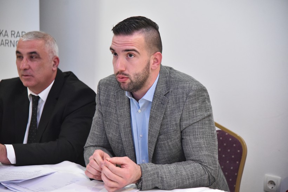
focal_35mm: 98
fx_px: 784
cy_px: 96
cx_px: 144
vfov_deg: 14.0
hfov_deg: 20.8
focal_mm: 98
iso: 8000
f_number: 4
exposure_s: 1/100
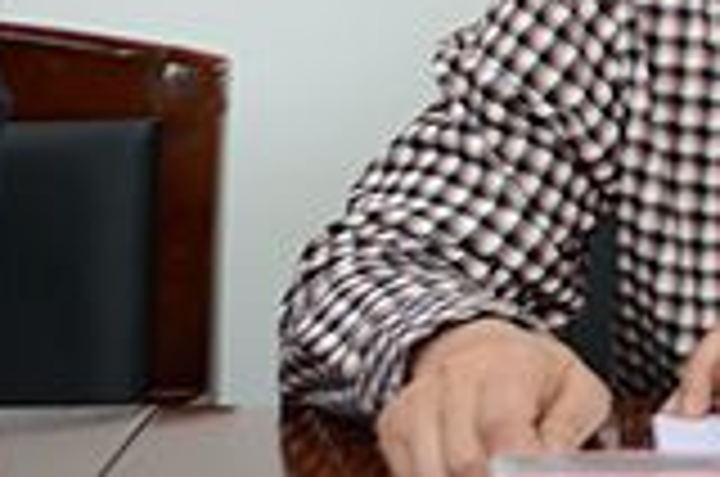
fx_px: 3932
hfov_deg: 10.3
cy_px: -34
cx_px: 891
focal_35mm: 197
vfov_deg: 6.9
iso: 160
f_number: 4.8
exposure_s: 1/8
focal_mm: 42
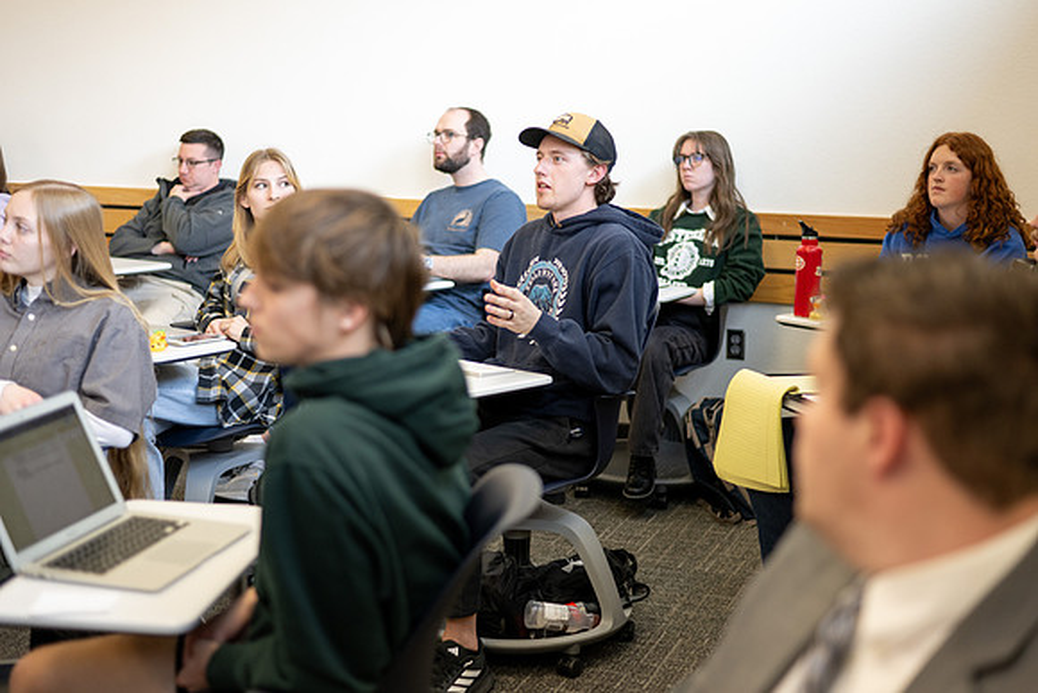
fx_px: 1442
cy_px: 346
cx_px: 519
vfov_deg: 27.0
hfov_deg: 39.6
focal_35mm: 50
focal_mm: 50
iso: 800
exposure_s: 1/200
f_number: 1.8
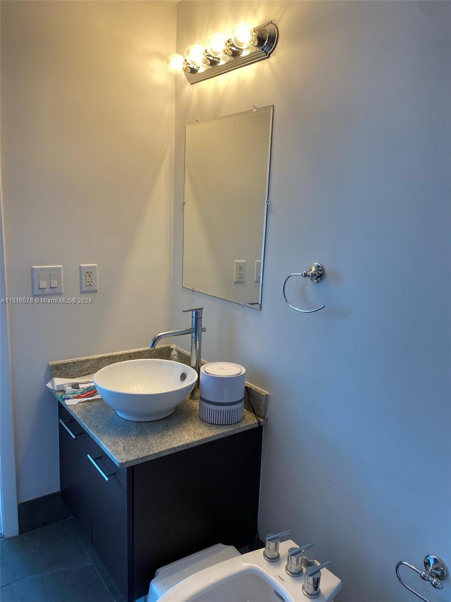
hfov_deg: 53.1
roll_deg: -2.1
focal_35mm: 26
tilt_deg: -10.8
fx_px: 452
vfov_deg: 67.3
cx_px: 226
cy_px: 301
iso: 64
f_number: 1.8
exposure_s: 1/120
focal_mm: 4.25
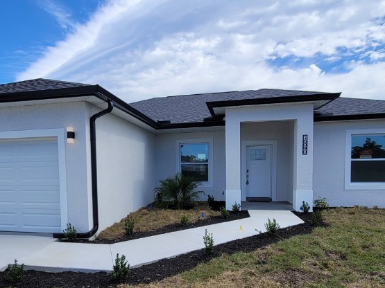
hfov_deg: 70.8
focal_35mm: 24
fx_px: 267
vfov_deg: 55.9
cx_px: 152
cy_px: 186
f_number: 2.2
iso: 50
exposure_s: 1/1849
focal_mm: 2.2
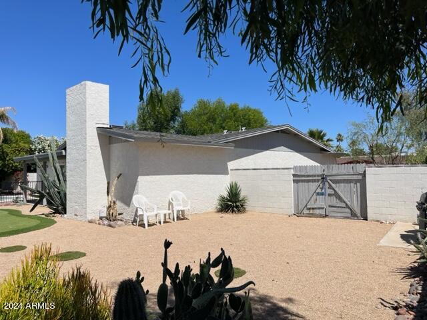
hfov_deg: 67.3
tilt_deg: +1.7
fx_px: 321
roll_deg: +1.2
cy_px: 160
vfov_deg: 53.1
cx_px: 214
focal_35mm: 26
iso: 50
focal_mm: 5.1
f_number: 1.6
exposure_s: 1/6173
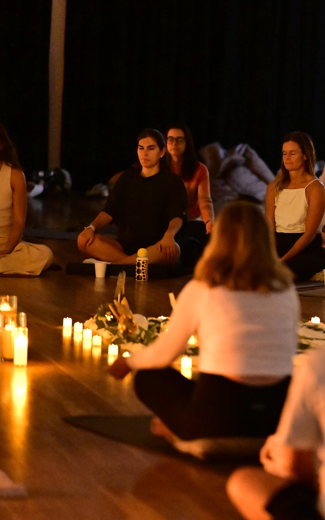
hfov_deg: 7.6
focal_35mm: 172
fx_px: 2438
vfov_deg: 12.2
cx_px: 364
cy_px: 259
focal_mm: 75
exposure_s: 1/60
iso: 6400
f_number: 1.2
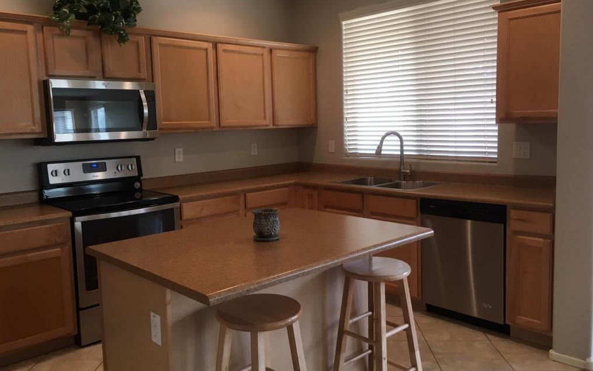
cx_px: 294
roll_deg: +2.1
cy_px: 174
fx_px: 501
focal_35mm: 31
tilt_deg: -5.6
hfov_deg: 61.2
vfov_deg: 40.6
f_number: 2.2
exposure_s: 1/30
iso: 50
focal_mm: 4.15
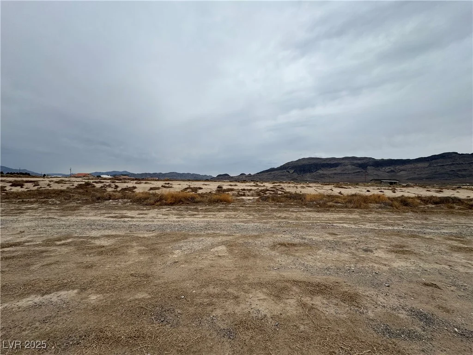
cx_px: 236
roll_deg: -1.0
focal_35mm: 14
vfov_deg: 85.7
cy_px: 178
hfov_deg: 102.1
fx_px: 191
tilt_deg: +0.3
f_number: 2.2
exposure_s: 1/840
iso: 50
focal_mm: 2.22
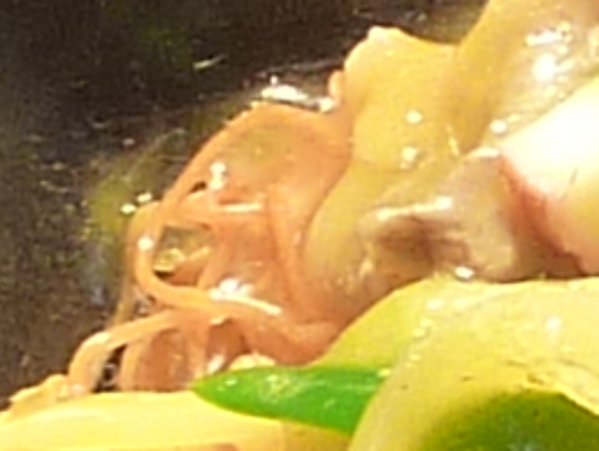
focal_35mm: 381
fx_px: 6599
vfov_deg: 3.9
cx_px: 987
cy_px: 935
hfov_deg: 5.1
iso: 125
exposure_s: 1/40
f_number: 3.3
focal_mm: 4.4
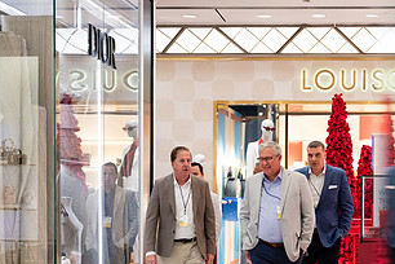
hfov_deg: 20.8
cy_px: 237
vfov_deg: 14.0
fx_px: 1064
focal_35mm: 97
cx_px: 311
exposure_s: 1/160
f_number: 3.2
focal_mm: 46
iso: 1000
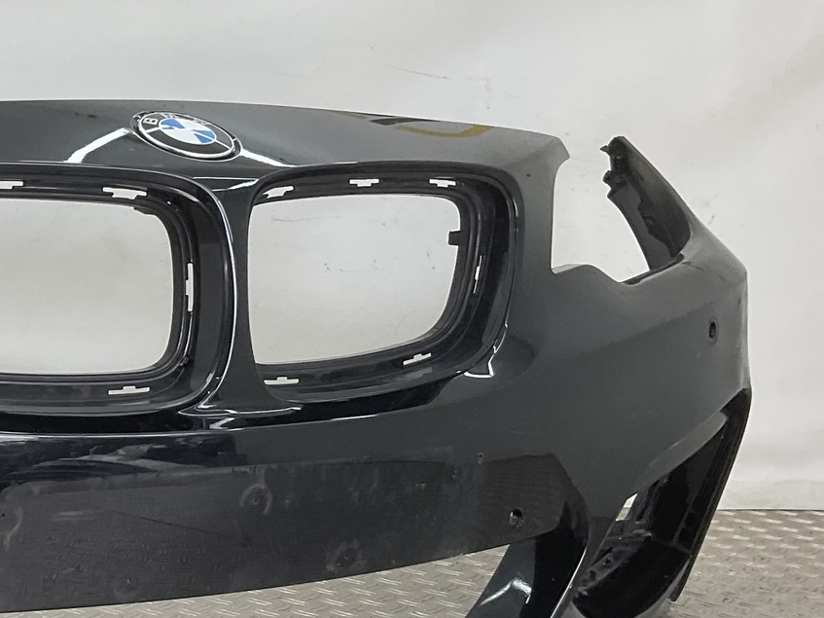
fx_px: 1642
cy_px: 381
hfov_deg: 26.0
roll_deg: -0.4
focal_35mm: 69
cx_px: -90
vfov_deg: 21.3
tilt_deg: -8.7
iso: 16
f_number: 1.8
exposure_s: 1/105
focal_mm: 3
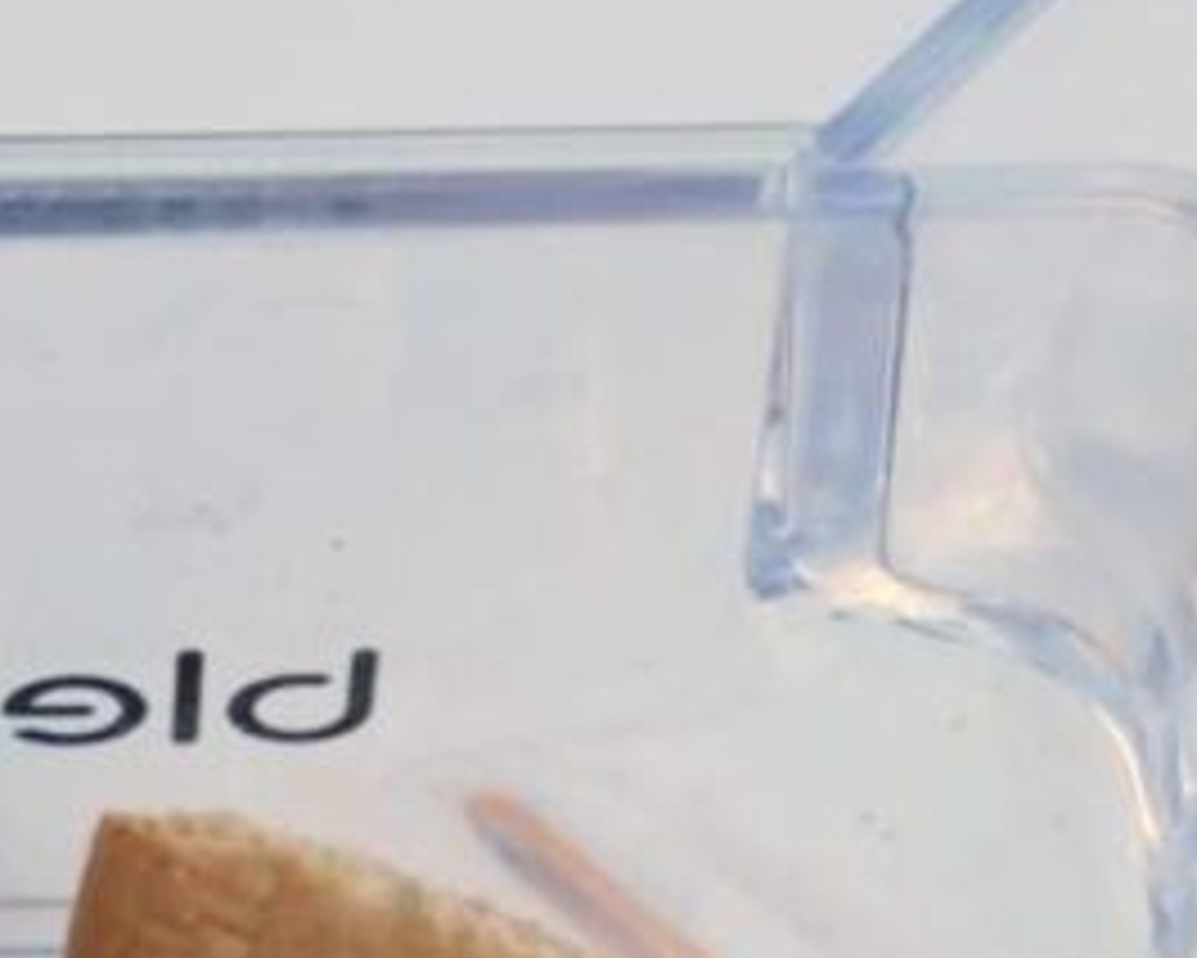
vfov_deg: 8.0
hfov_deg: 10.2
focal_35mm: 188
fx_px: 6663
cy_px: 1705
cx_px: 104
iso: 400
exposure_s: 1/60
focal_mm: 25
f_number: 5
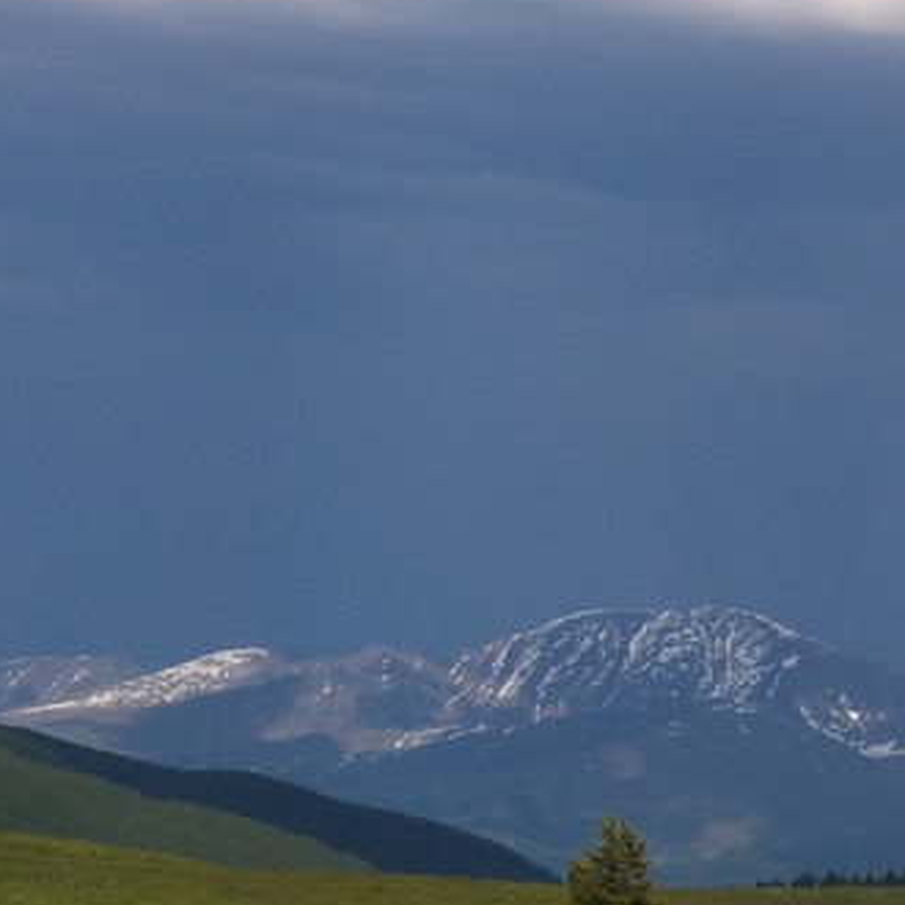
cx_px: 685
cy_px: 615
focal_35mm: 258
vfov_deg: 6.8
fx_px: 7631
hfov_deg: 6.8
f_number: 8
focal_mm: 28.83
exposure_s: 1/400
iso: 80
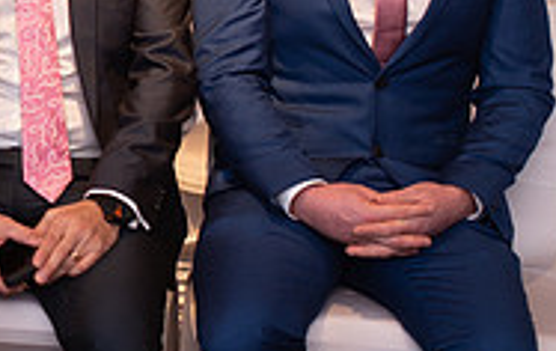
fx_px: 2203
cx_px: -201
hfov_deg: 13.7
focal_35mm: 145
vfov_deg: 9.1
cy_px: 43
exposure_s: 1/125
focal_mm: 35
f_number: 2.5
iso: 320
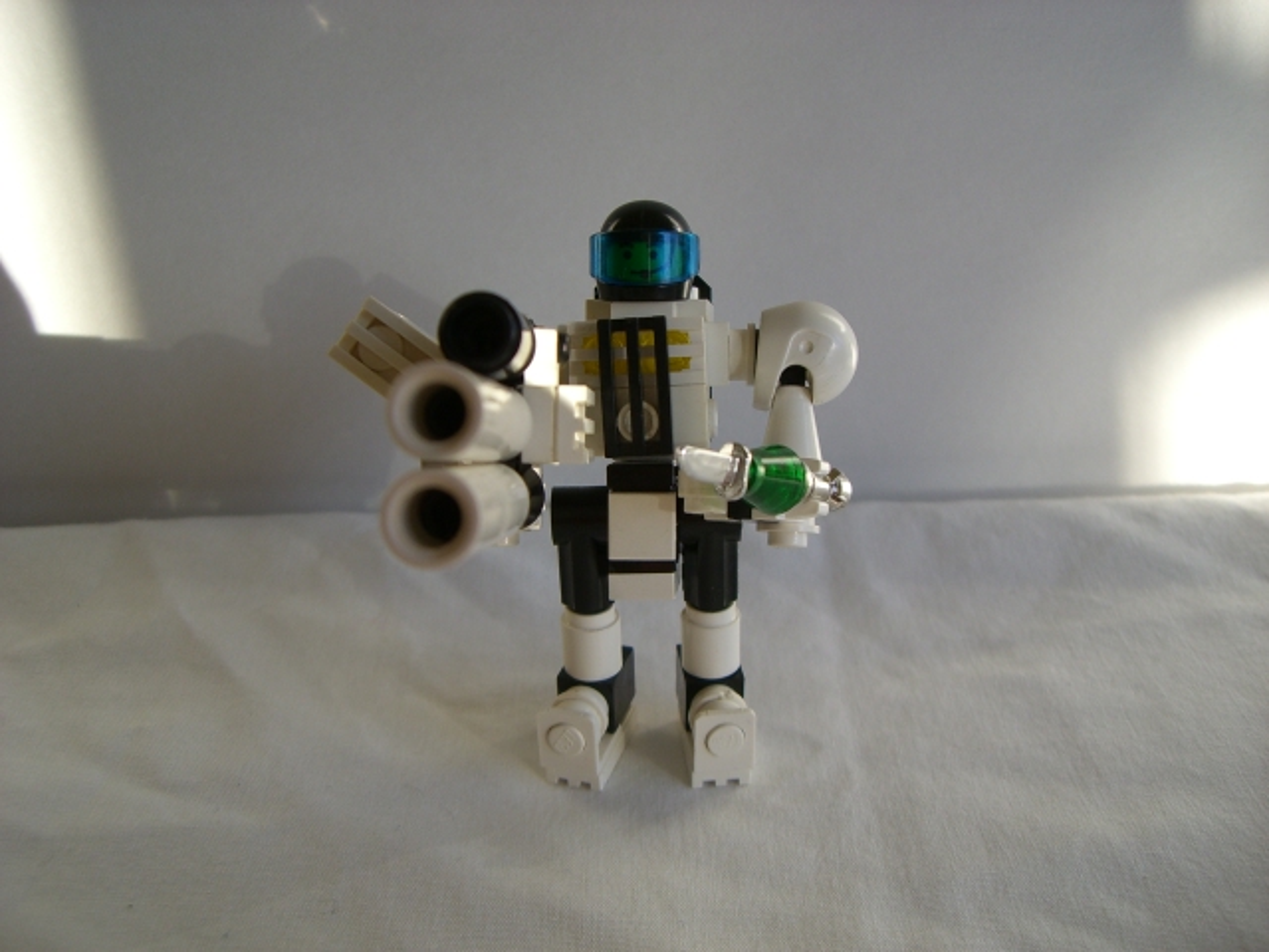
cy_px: 476
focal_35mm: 38
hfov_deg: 49.0
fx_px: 1393
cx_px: 634
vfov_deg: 37.7
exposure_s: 1/250
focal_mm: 6.2
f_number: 2.7
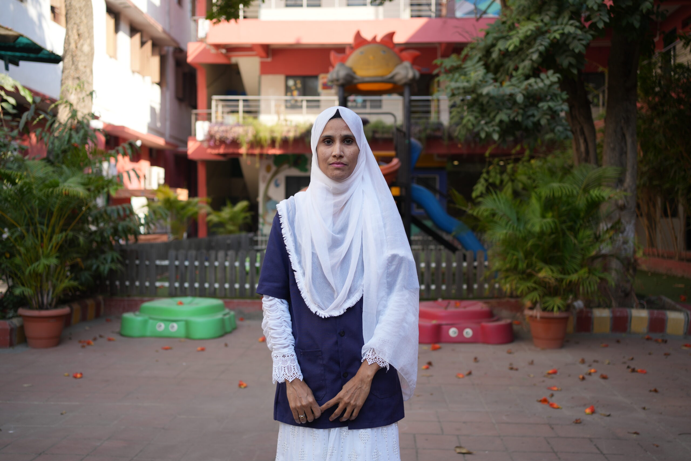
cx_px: 346
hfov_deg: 54.4
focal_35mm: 35
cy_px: 230
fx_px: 672
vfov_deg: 37.9
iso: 100
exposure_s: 1/400
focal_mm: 35
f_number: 2.8
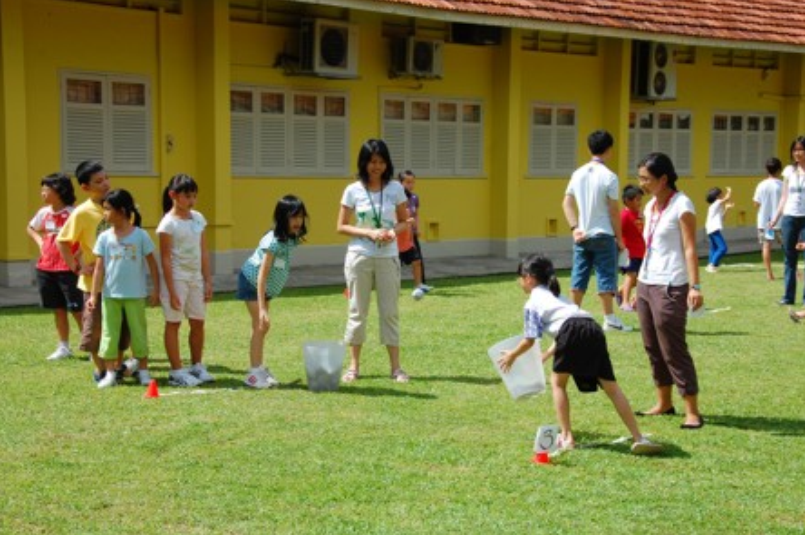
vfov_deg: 18.6
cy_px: 269
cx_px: 402
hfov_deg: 27.7
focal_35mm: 73
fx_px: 1631
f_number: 9
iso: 200
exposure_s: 1/320
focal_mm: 48
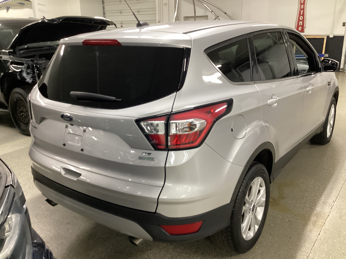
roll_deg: +1.0
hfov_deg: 58.4
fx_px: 310
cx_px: 173
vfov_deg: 45.4
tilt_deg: -20.3
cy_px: 130
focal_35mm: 31
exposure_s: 1/40
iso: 250
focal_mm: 3.3
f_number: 2.4
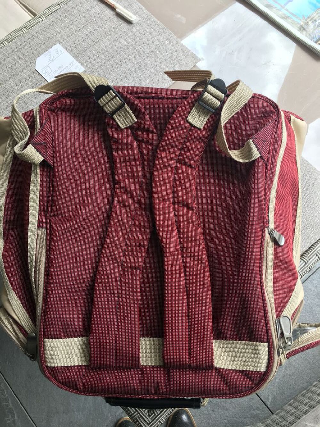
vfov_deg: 61.7
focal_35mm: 29
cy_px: 214
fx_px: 357
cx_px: 160
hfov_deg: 48.2
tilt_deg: -73.1
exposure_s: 1/100
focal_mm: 4.15
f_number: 2.2
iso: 32
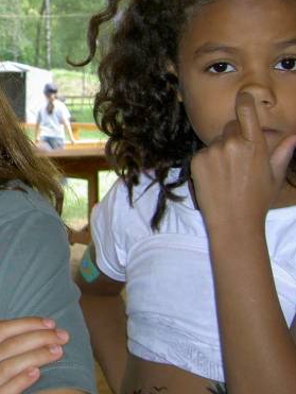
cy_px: 85
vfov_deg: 23.0
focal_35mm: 84
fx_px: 956
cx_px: -121
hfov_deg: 16.4
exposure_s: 1/100
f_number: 2.8
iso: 100
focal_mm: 8
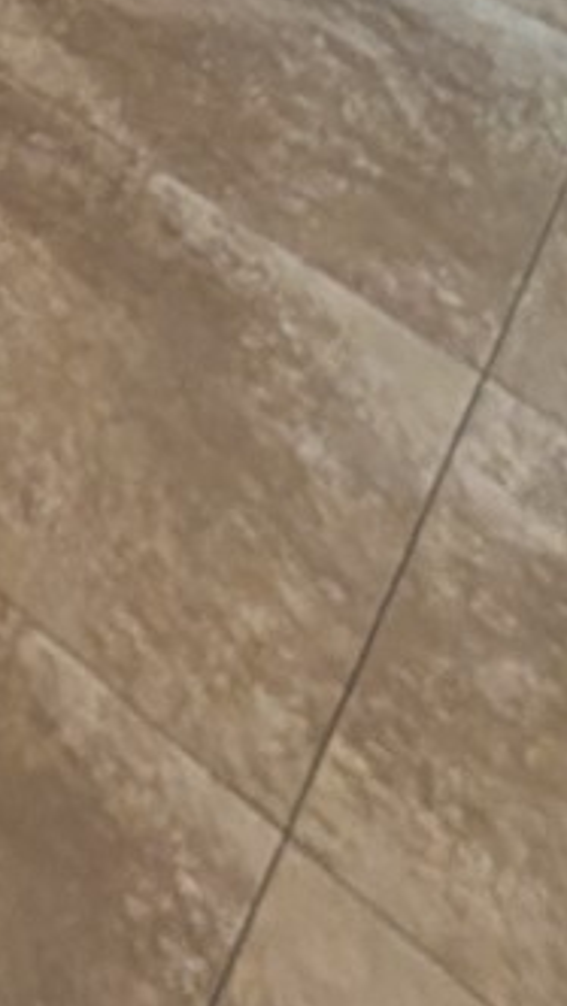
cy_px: -1170
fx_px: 1682
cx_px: -907
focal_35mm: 63
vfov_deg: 17.5
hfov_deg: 12.9
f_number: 1.7
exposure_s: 1/120
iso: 53
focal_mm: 2.02
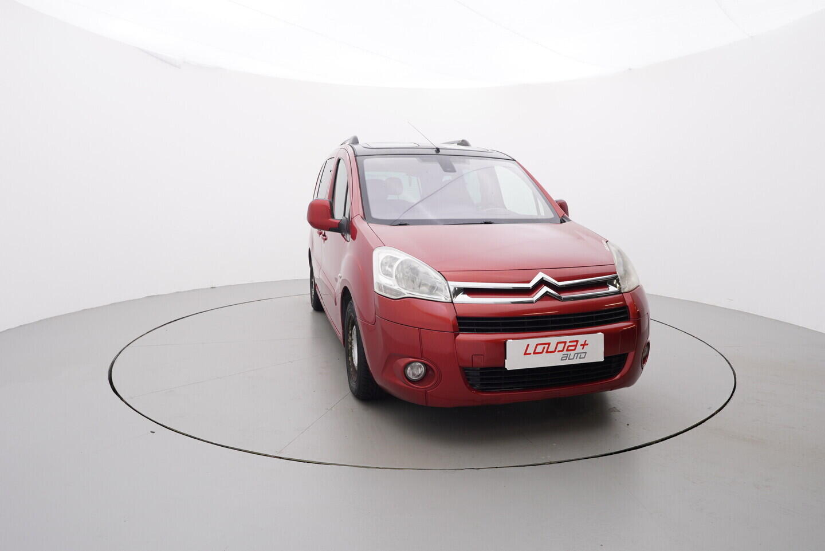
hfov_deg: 77.3
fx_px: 516
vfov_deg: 56.2
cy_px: 276
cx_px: 412
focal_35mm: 22
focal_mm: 15
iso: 200
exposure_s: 1/80
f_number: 5
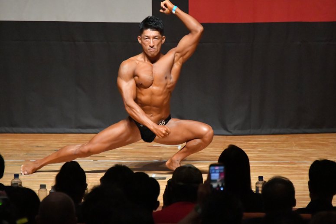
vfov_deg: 4.0
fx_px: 3218
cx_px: 168
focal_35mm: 345
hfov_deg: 6.0
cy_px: 112
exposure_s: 1/400
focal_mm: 230
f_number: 5.6
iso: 12800
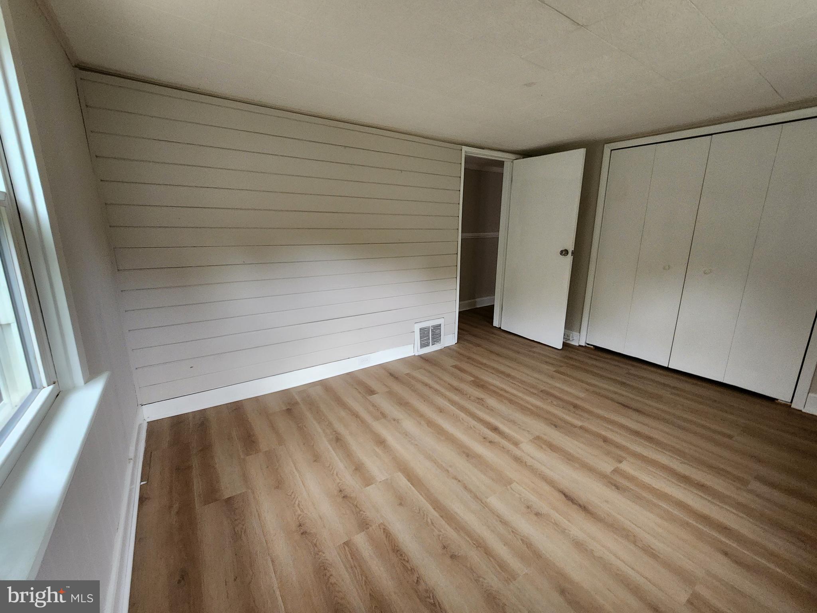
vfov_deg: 89.9
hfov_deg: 106.2
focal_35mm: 13
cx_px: 408
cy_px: 306
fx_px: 307
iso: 320
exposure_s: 1/60
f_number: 2.2
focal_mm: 2.2
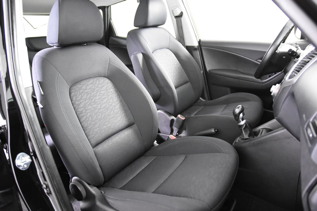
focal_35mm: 26
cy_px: 106
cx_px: 158
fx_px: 224
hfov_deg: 70.4
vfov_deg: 50.4
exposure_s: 1/25
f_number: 2.8
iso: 5000
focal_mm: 17
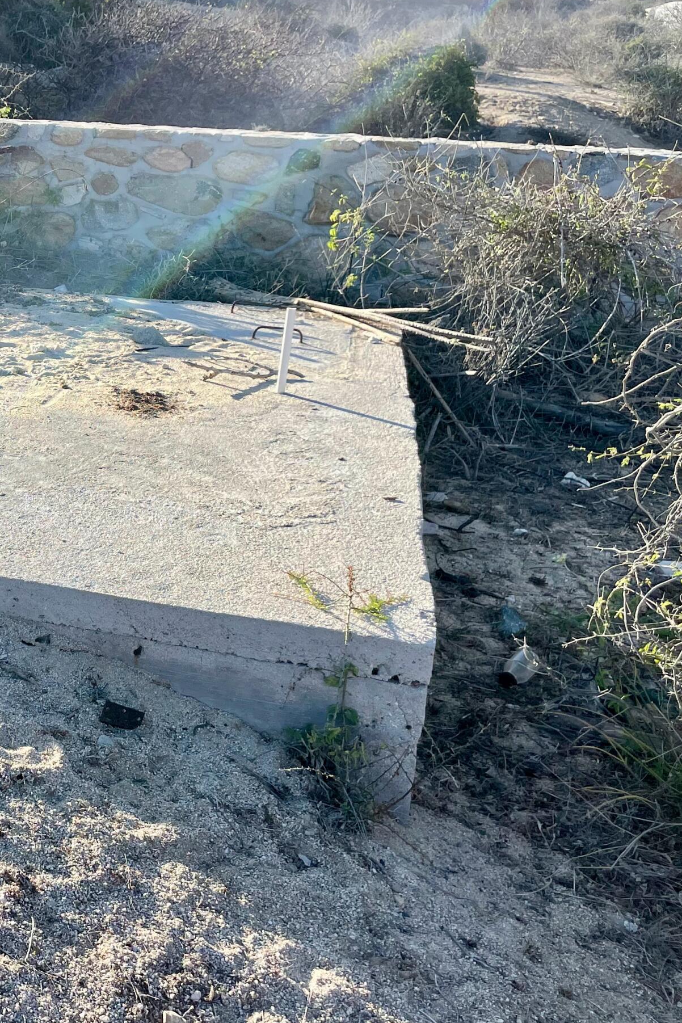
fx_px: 1279
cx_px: -103
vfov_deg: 43.5
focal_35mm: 45
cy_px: 449
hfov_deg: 26.9
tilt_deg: -18.0
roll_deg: -1.8
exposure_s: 1/1795
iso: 32
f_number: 1.6
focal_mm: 4.2
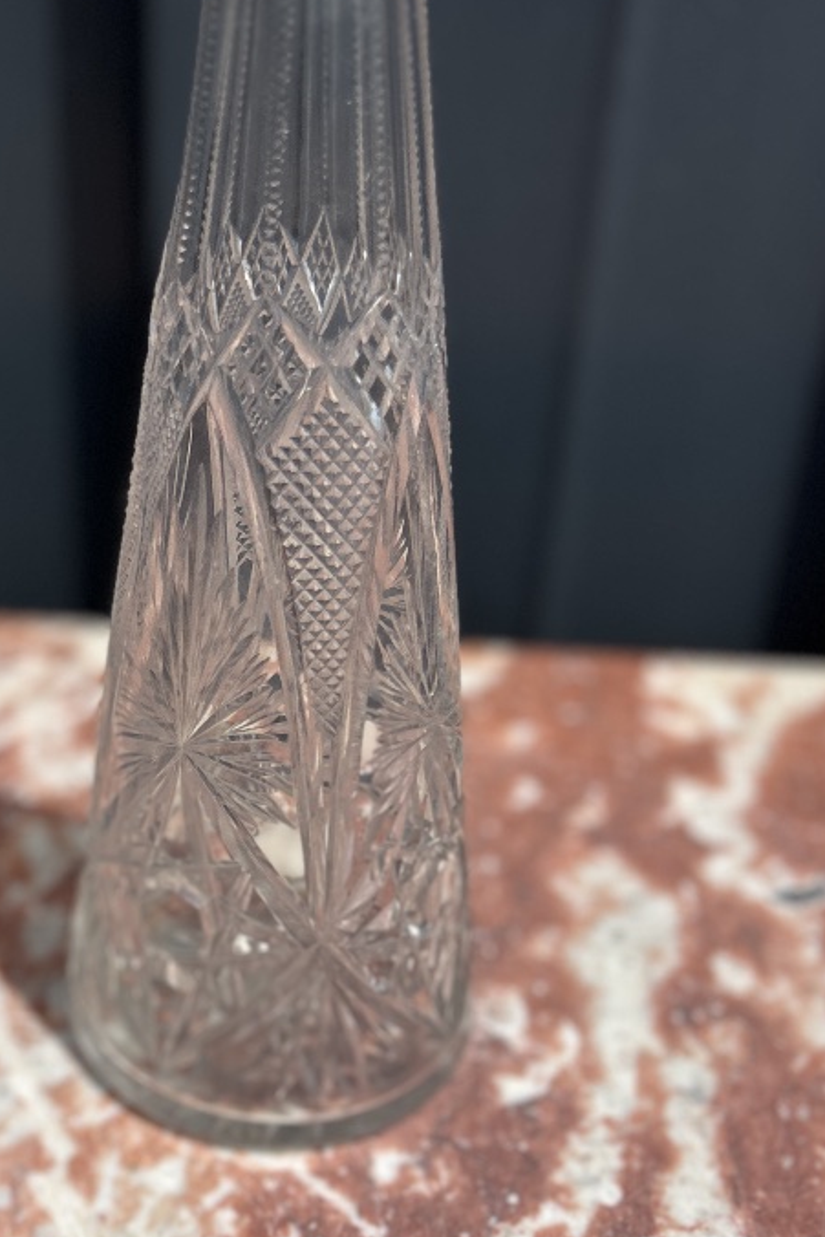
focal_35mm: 48
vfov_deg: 41.0
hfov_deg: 27.1
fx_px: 1649
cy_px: 719
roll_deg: +1.9
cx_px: 86
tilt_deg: -33.1
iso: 50
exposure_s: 1/8696
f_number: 1.5
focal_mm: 5.7
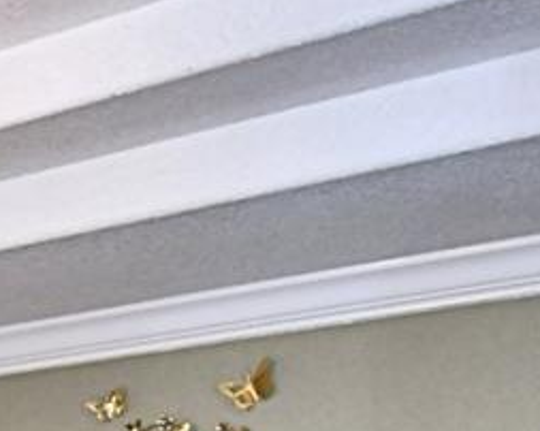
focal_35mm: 89
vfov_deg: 15.9
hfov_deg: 18.8
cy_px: 638
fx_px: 1421
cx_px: -280
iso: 560
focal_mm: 10
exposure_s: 1/30
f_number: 4.5
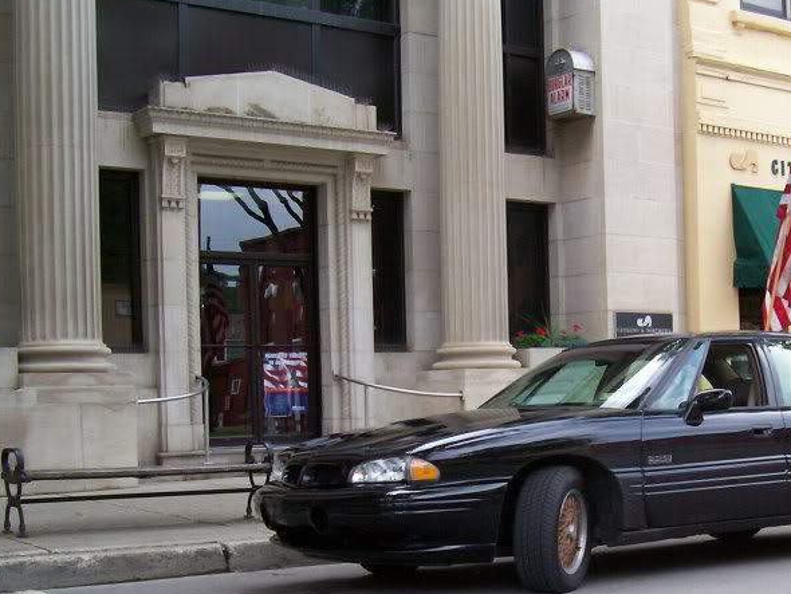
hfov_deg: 32.0
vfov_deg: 24.5
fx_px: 1349
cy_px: 460
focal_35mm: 59
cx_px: 609
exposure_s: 1/249
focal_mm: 5.6
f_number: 2.7
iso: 80
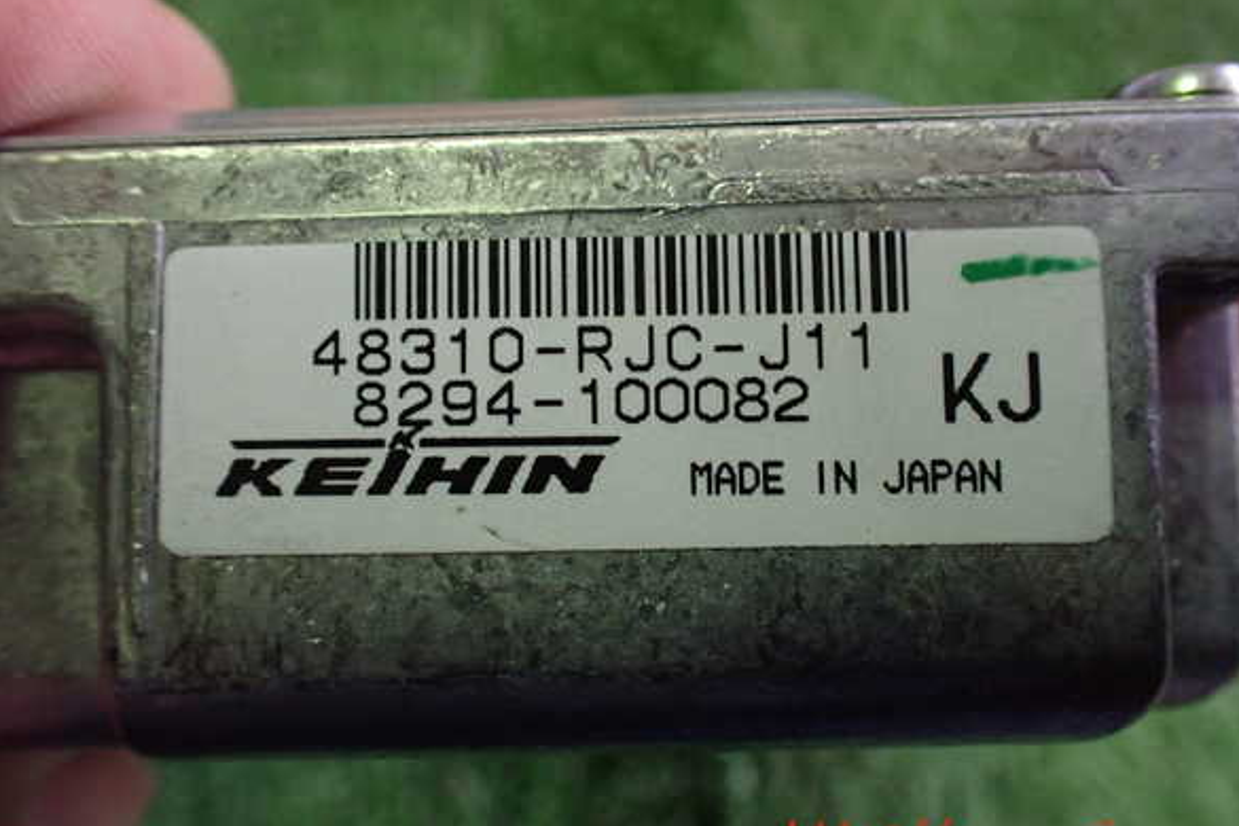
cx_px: 631
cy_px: 392
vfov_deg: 41.1
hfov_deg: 58.7
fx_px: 1101
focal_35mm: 32
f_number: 2.3
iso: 640
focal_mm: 5.4
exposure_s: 1/125
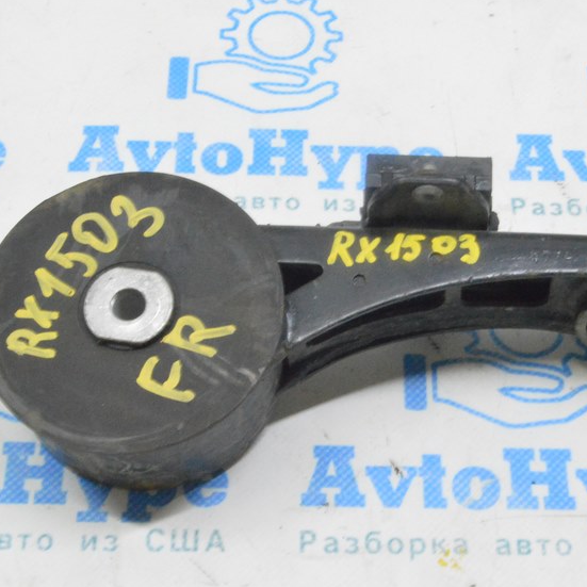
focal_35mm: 83
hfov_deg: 20.9
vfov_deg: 20.9
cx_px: 341
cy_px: 271
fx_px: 1588
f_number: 20
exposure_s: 1/15
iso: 6400
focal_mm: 35
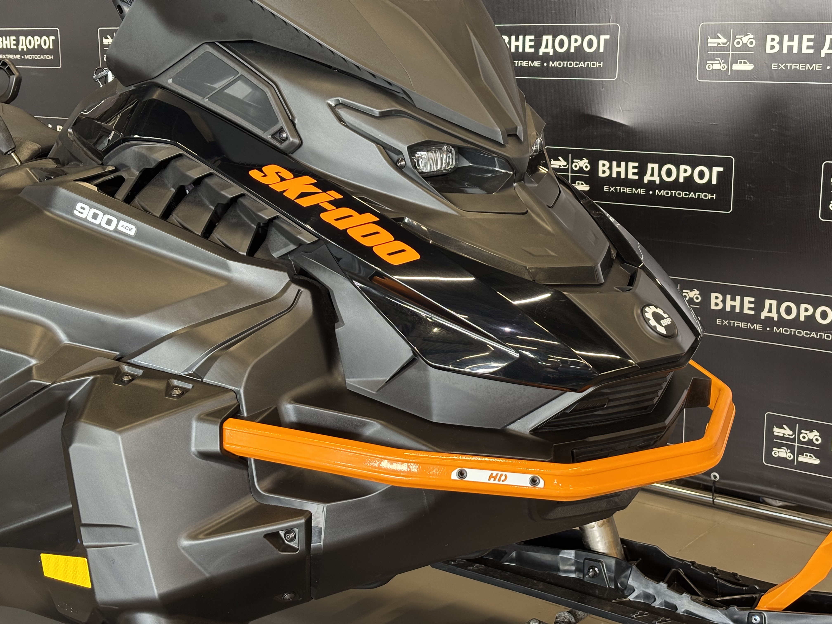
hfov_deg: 36.8
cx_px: 416
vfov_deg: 28.0
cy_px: 312
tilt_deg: -12.6
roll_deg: +0.7
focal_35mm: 52
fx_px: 1250
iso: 100
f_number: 1.6
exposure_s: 1/33
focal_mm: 5.96
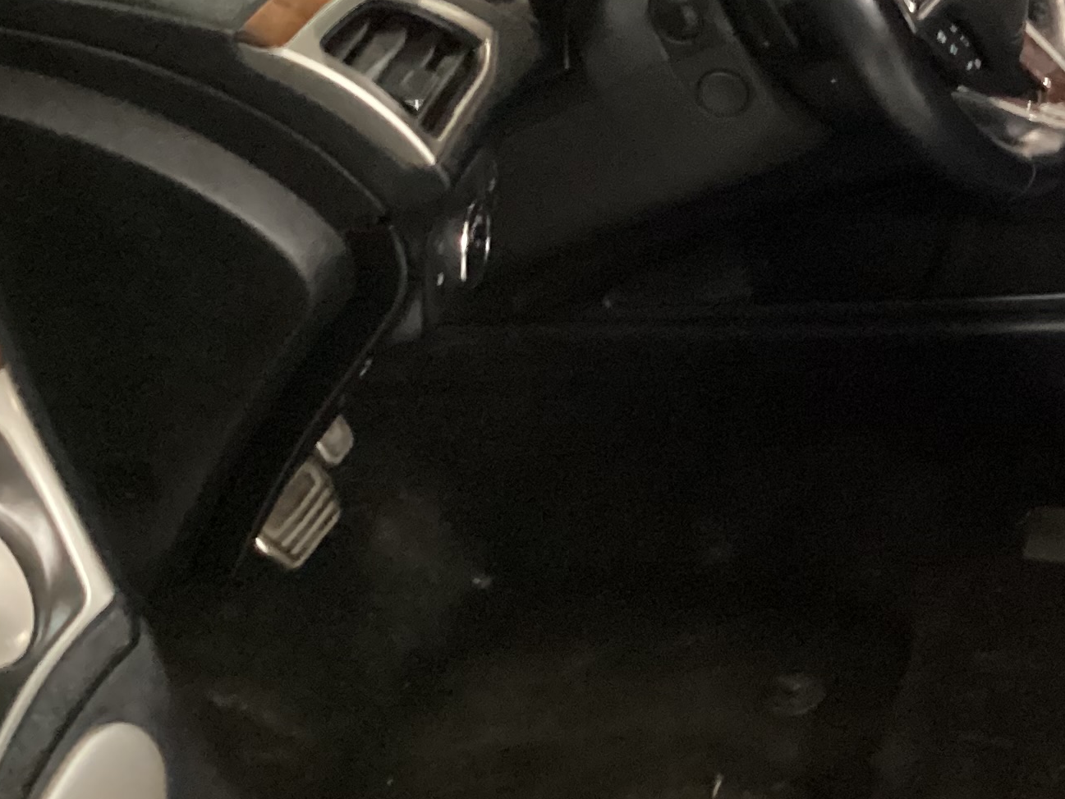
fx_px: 2400
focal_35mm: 78
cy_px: 168
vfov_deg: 18.7
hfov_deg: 23.2
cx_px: 1226
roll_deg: +1.0
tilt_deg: -28.0
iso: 640
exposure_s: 1/15
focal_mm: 3.3
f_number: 2.4
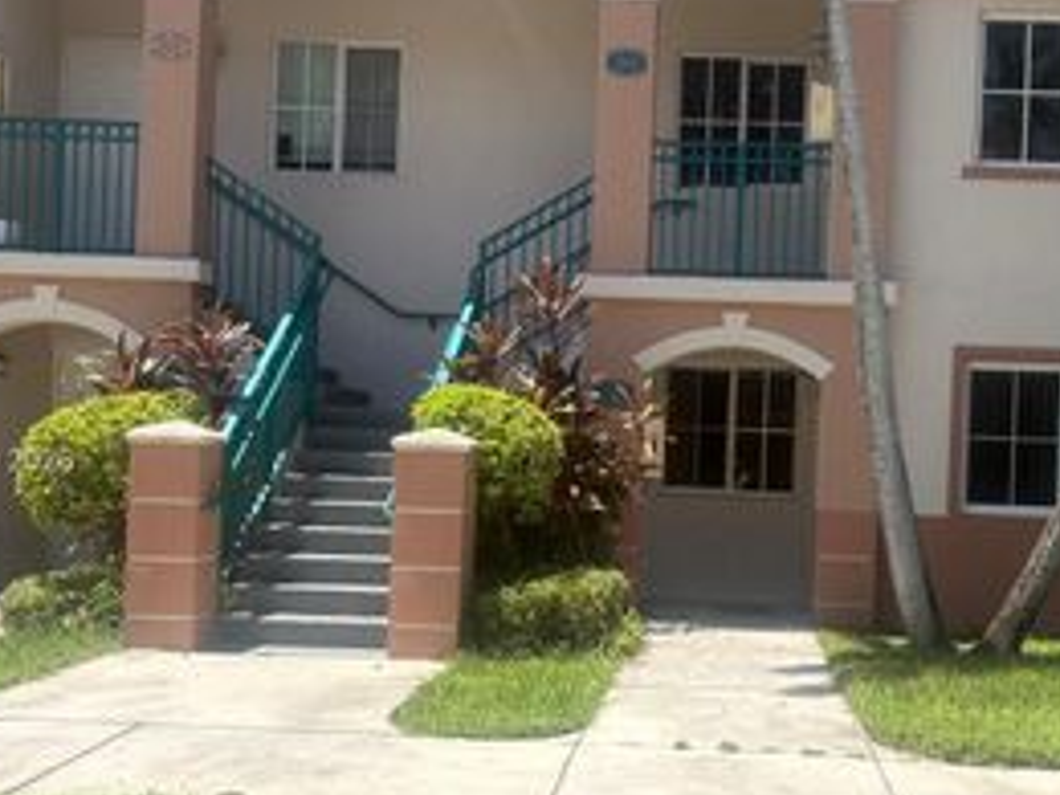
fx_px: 1531
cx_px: 697
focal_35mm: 50
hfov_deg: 37.8
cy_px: 463
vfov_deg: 29.1
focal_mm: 5.96
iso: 50
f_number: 1.6
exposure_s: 1/2364
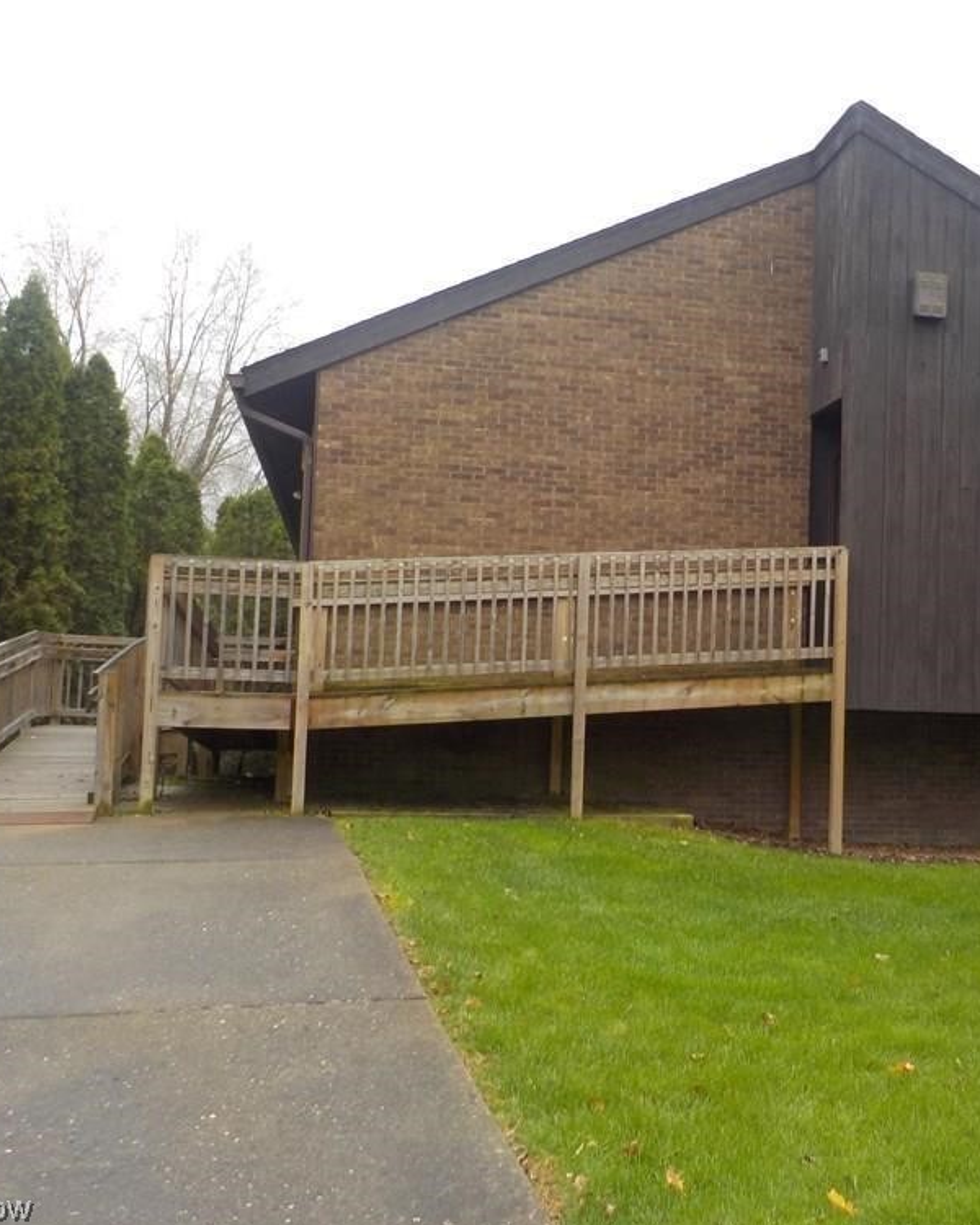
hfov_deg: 36.6
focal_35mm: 40
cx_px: 710
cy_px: 608
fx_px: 1450
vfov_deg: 45.8
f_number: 3.3
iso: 125
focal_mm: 4.1
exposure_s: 1/80
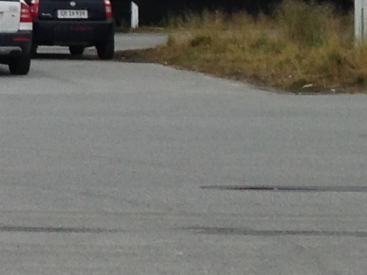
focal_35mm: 208
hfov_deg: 9.0
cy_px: -16
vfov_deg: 7.1
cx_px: -330
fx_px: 2204
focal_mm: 4.12
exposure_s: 1/695
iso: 50
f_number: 2.4
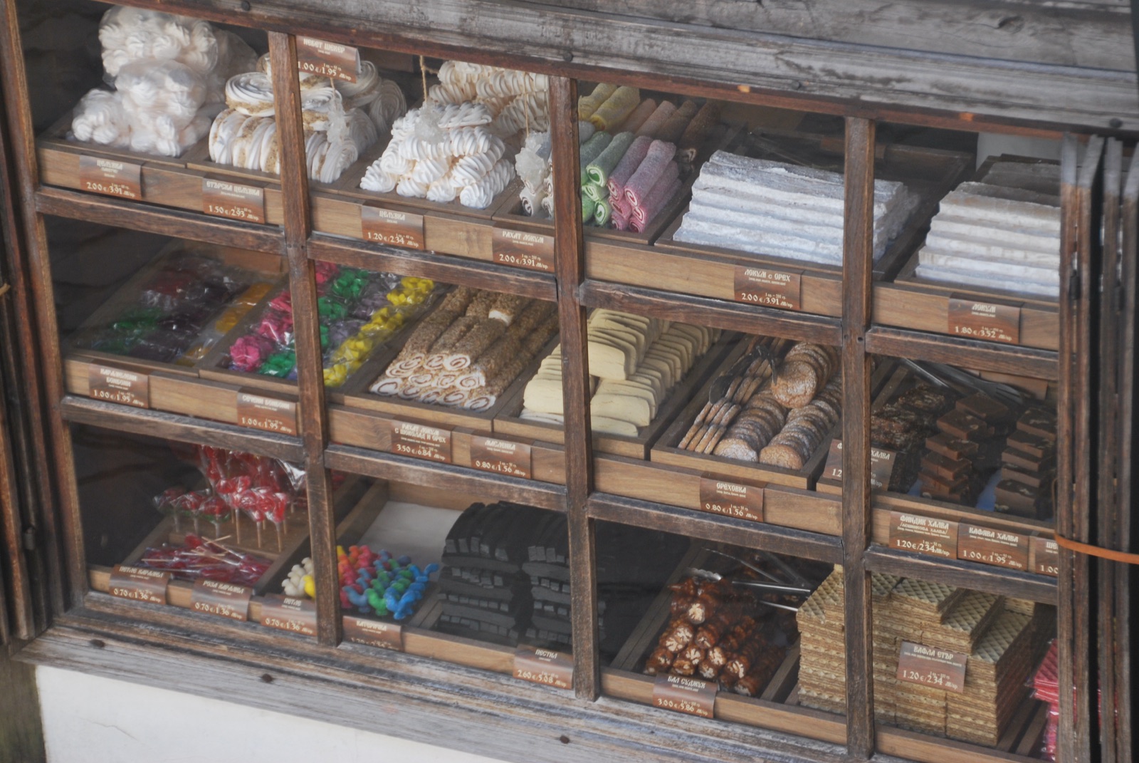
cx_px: 570
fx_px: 4039
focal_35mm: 128
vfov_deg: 10.8
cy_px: 382
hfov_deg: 16.1
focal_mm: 85
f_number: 5.6
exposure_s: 1/125
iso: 280
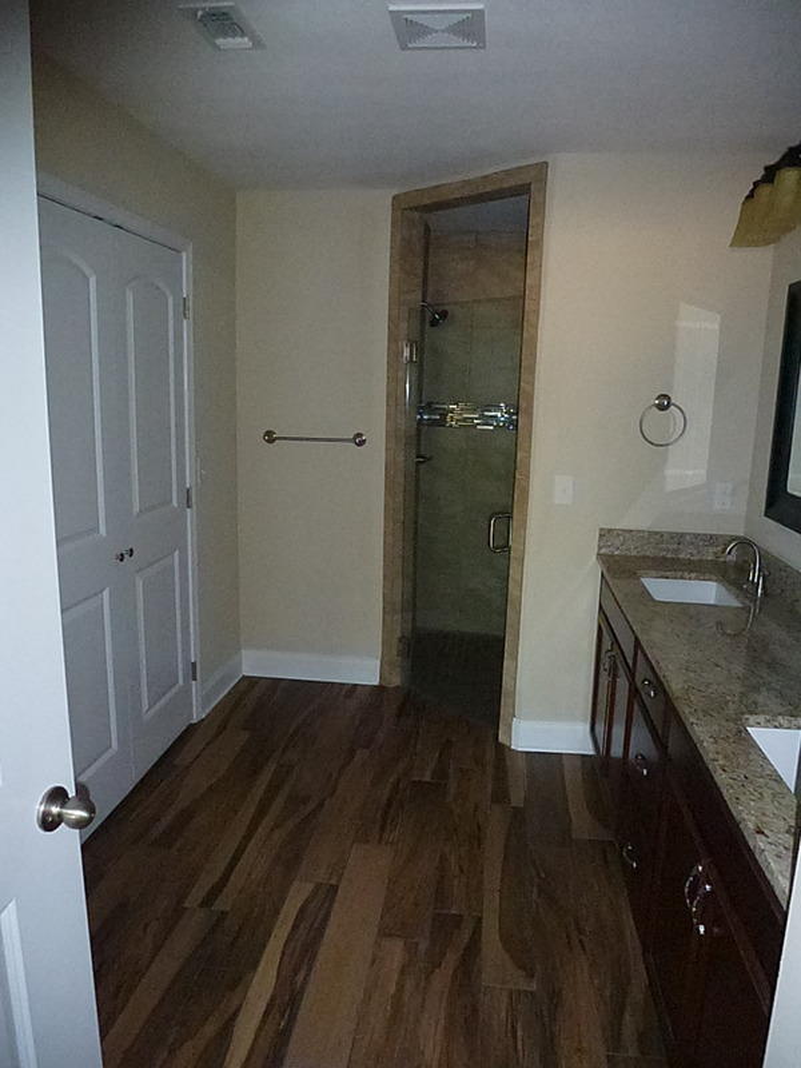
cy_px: 534
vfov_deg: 71.6
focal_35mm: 24
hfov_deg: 56.8
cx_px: 400
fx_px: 740
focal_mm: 4.3
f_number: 3.3
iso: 1000
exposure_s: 1/60
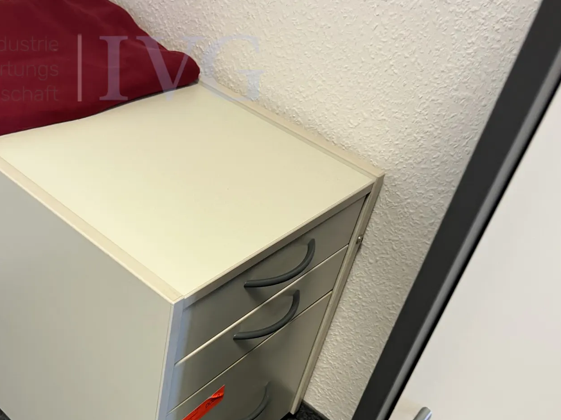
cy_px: 293
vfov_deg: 35.5
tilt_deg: -43.7
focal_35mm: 40
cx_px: 200
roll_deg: -10.7
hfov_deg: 46.3
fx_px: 648
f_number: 1.6
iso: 80
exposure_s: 1/50
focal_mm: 5.1
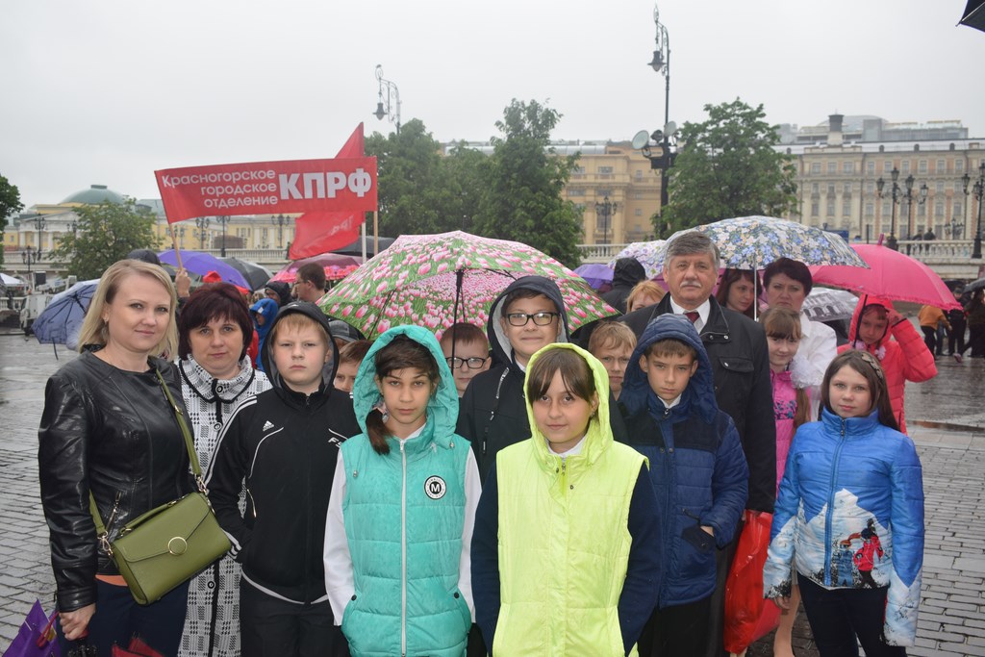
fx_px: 985
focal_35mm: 36
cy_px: 328
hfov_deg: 53.1
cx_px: 492
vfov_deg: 36.9
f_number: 5.6
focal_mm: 24
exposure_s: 1/125
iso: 125
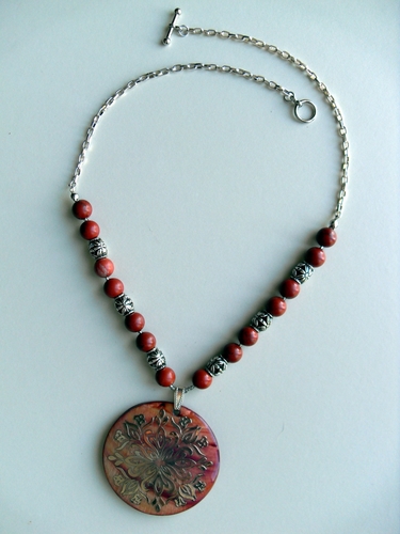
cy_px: 267
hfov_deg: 41.8
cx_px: 200
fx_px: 524
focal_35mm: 34
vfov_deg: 54.0
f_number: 2.8
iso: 100
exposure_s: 1/60
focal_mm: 6.3
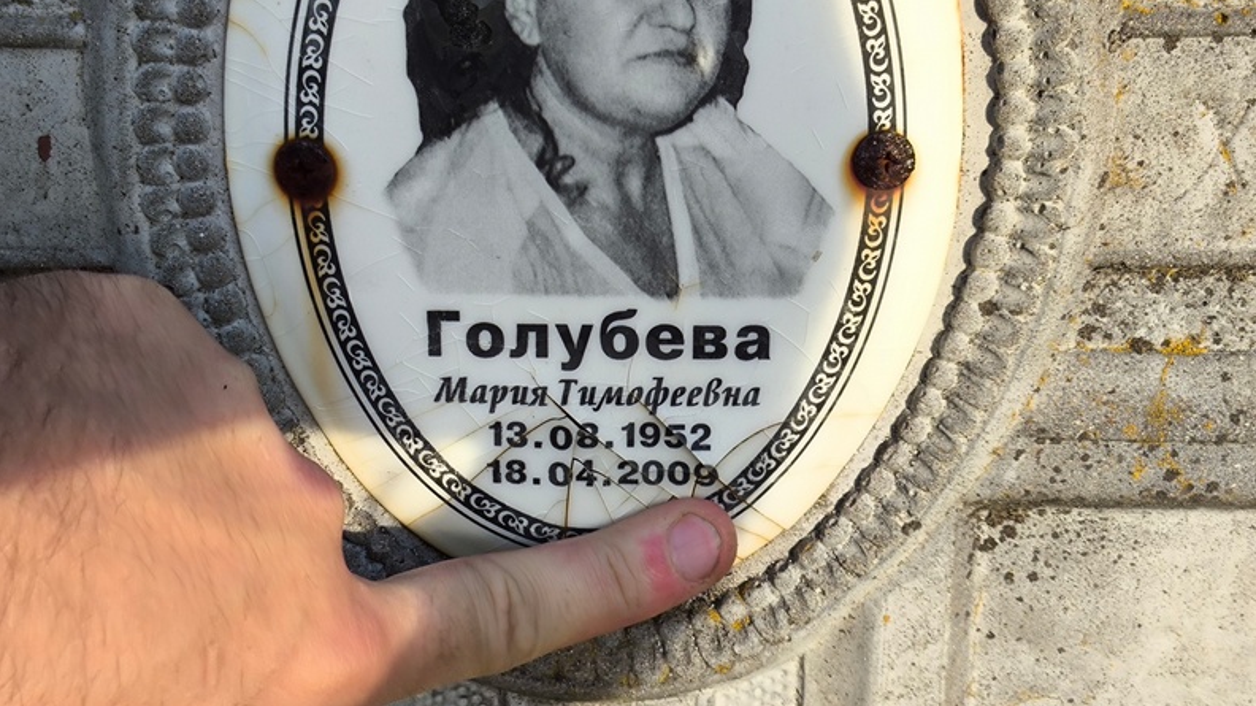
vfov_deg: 21.8
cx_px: 627
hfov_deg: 37.9
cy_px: 397
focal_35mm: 55
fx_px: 1831
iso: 50
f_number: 1.7
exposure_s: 1/411
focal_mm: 4.71
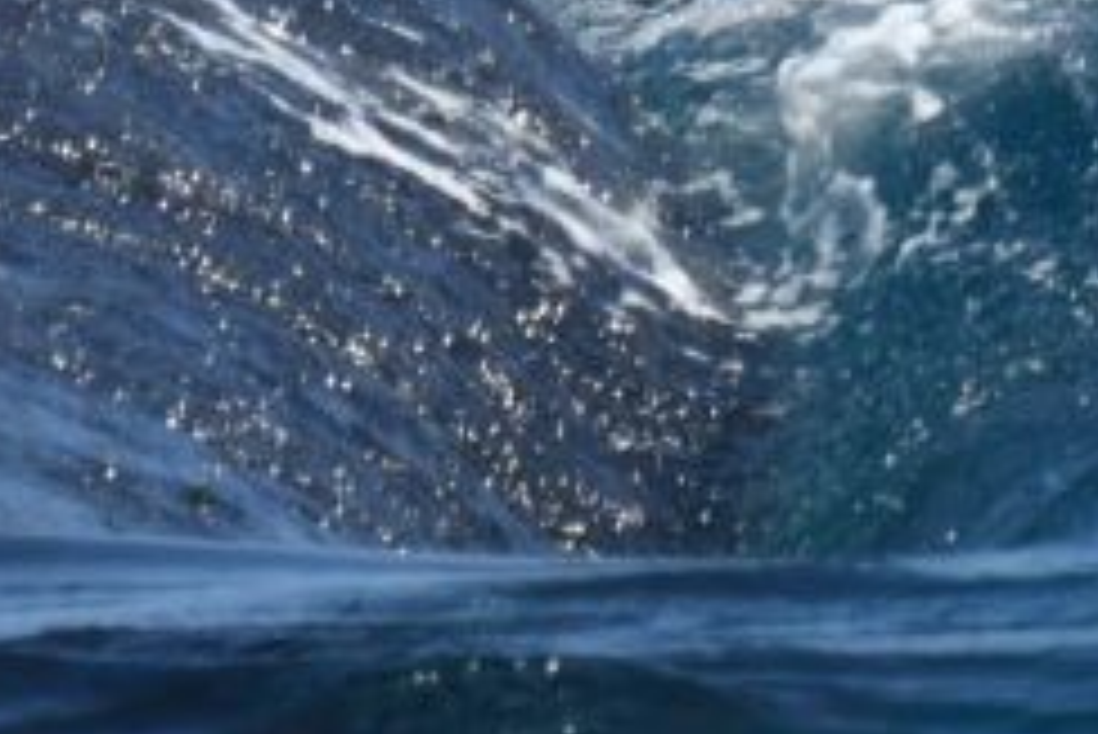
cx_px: -626
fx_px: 60027
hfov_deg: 1.0
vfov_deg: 0.7
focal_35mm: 1967
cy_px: -362
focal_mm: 600
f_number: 6.3
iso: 1250
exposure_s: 1/8000
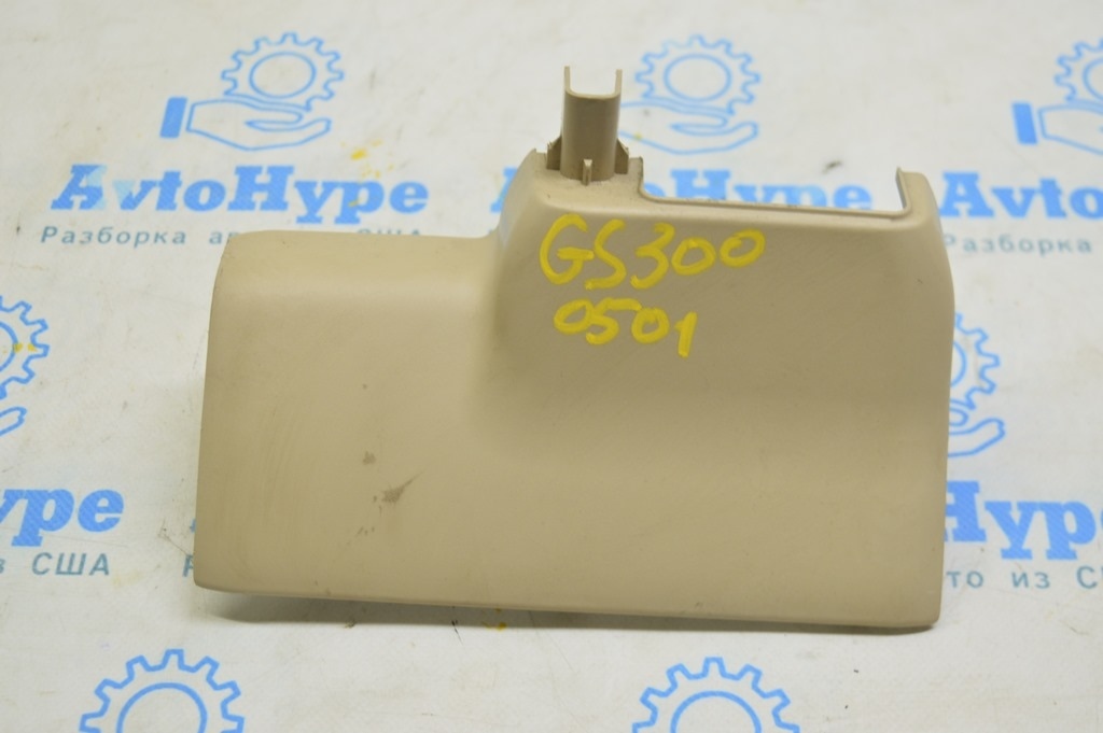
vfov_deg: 25.0
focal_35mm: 54
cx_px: 552
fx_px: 1653
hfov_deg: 36.9
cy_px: 366
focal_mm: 36
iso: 400
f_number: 5.6
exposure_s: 1/20
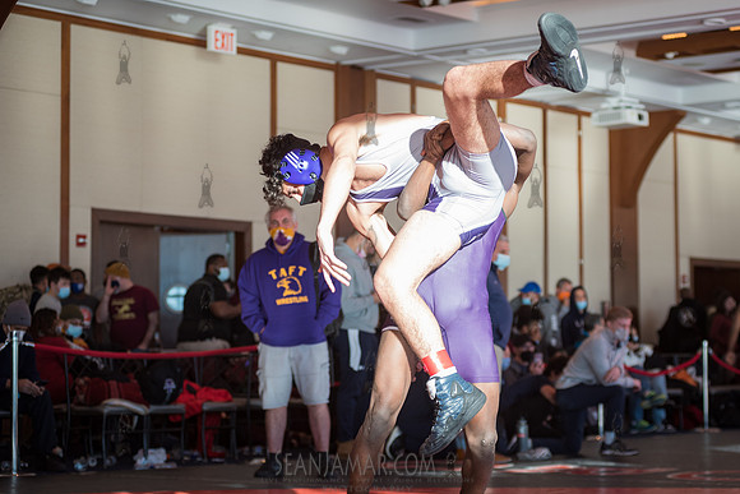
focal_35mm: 89
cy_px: 270
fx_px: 1831
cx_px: 409
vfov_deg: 15.4
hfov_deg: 22.8
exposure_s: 1/400
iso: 400
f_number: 4
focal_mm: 80
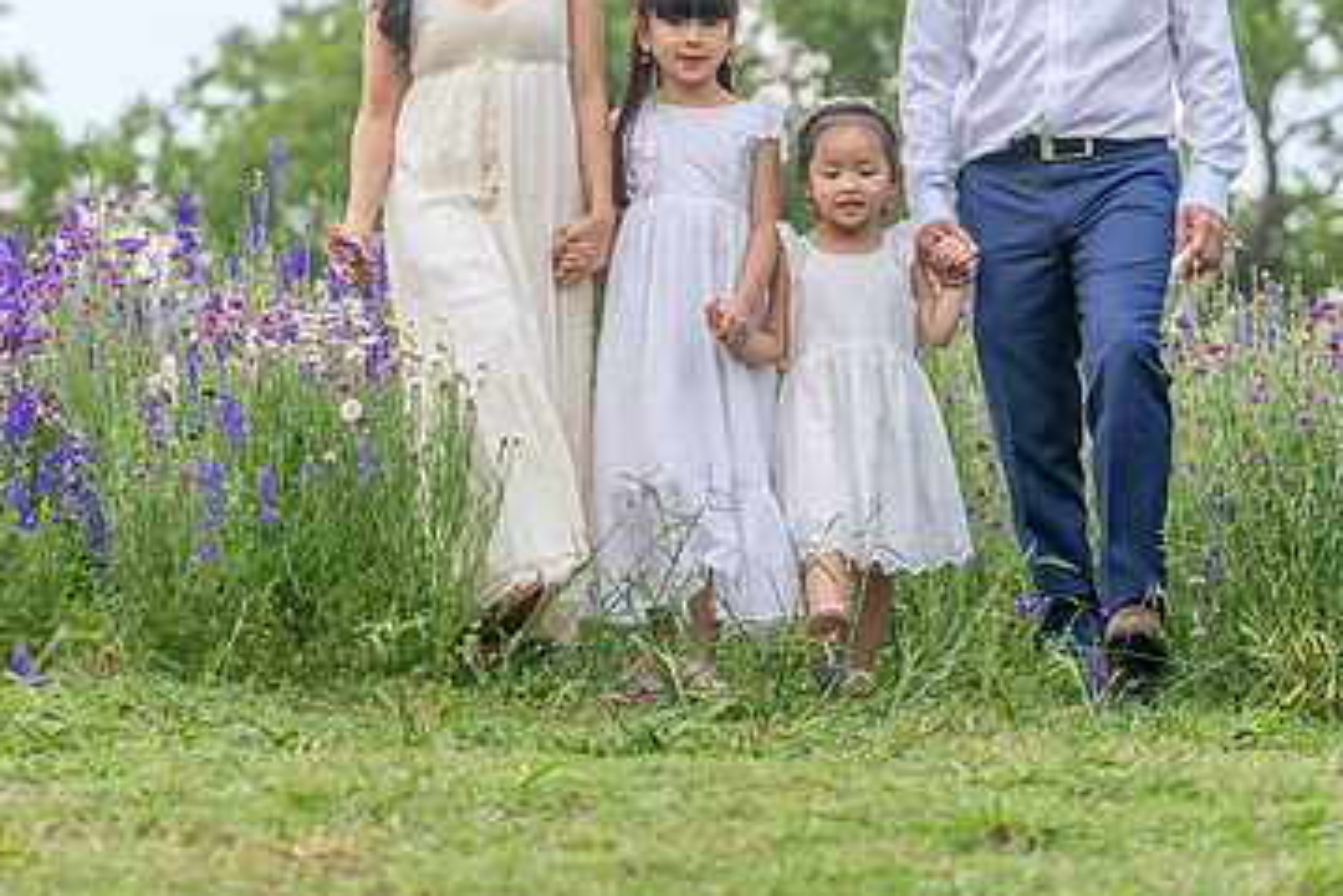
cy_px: 230
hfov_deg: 14.2
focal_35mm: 145
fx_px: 5409
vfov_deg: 9.4
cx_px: 664
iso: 640
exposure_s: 1/1250
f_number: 3.2
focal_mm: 90
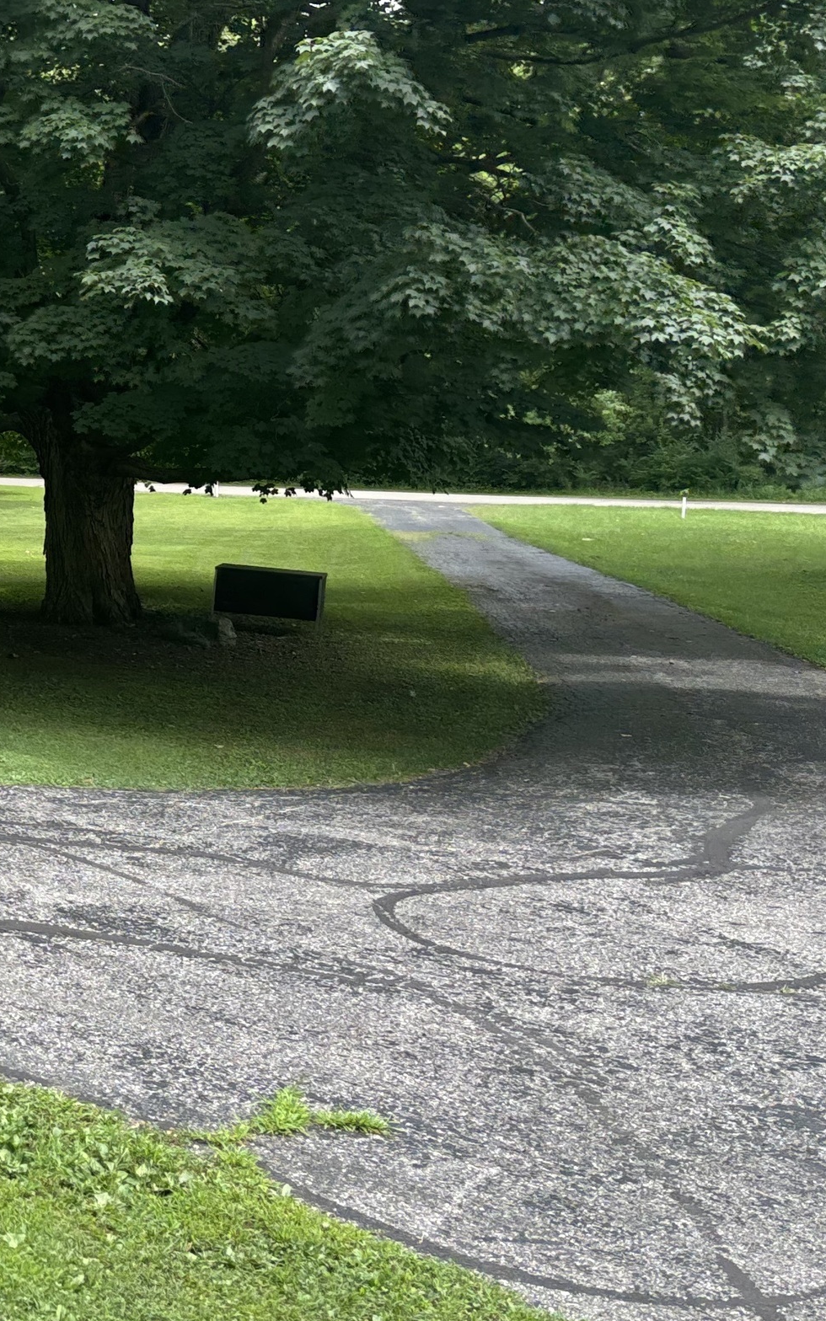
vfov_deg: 37.3
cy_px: 484
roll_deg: -3.7
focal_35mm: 54
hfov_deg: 20.4
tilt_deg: -4.8
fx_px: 1945
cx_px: -428
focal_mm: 5.96
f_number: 1.6
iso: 50
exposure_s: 1/684
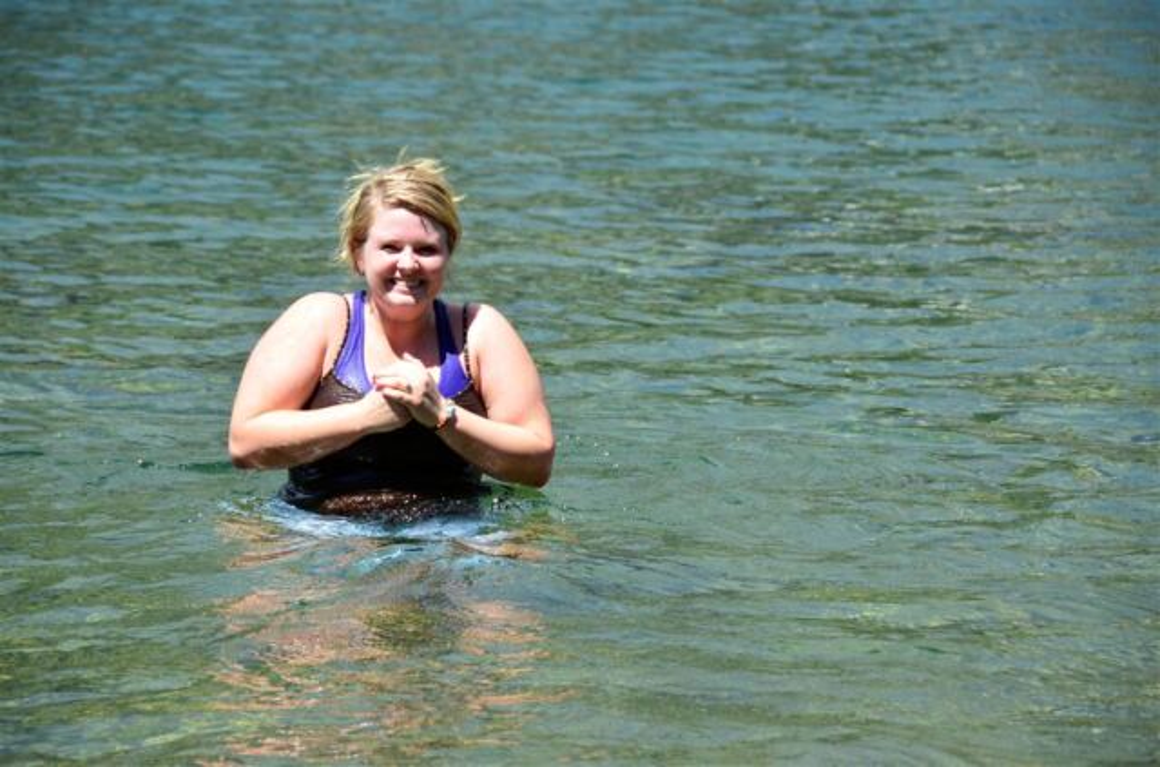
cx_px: 580
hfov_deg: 13.1
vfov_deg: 8.7
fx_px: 5061
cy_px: 384
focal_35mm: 158
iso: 200
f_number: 6.3
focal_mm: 105
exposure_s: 1/640
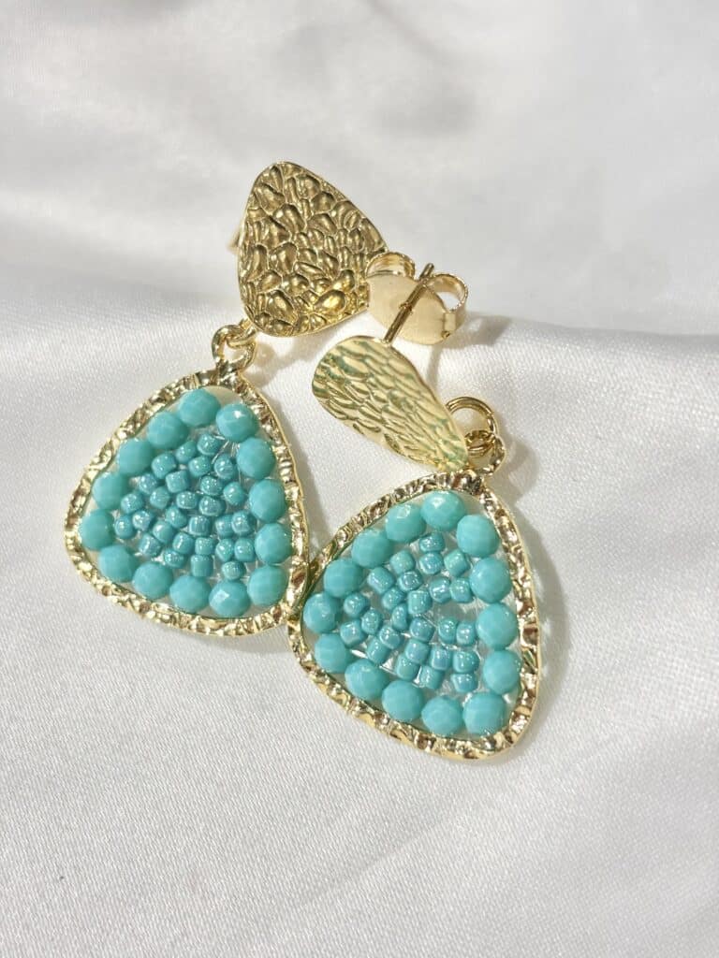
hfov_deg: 28.0
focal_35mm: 52
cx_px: 360
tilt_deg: -49.4
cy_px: 479
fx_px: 1440
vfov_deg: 36.8
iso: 32
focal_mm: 5.96
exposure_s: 1/223
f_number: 1.6
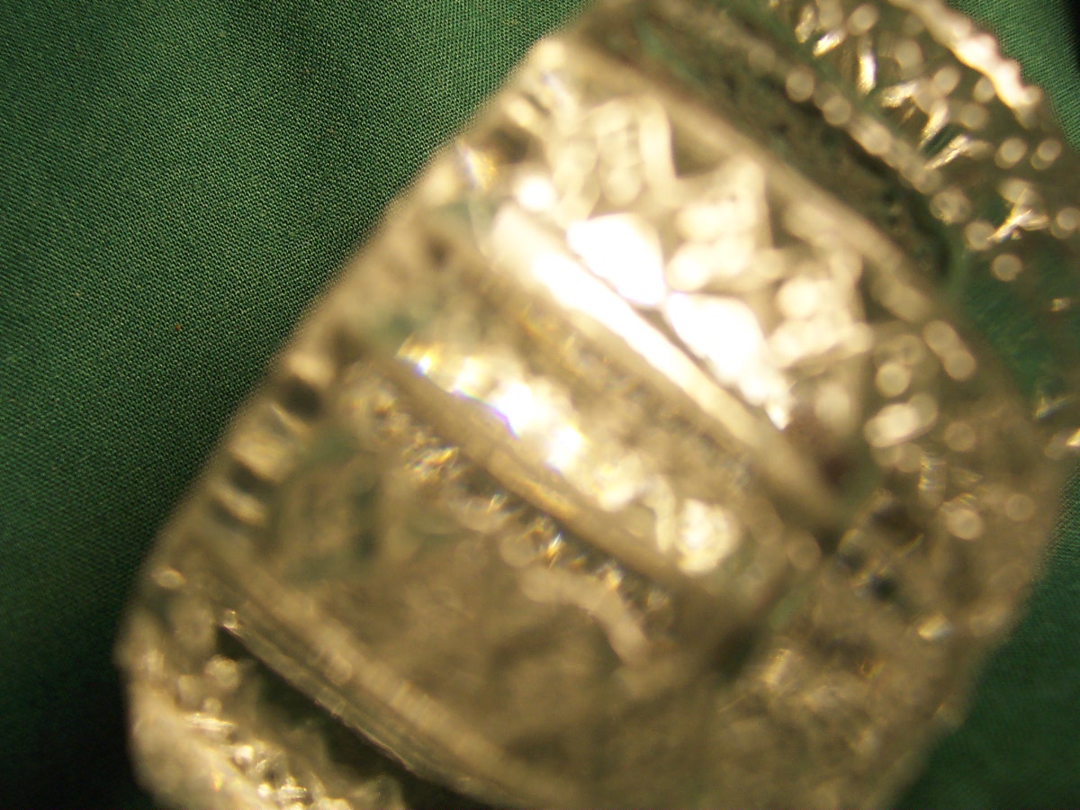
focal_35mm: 37
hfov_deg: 50.1
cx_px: 540
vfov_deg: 38.7
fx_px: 1154
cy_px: 405
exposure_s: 1/60
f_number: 2.8
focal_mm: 5.6
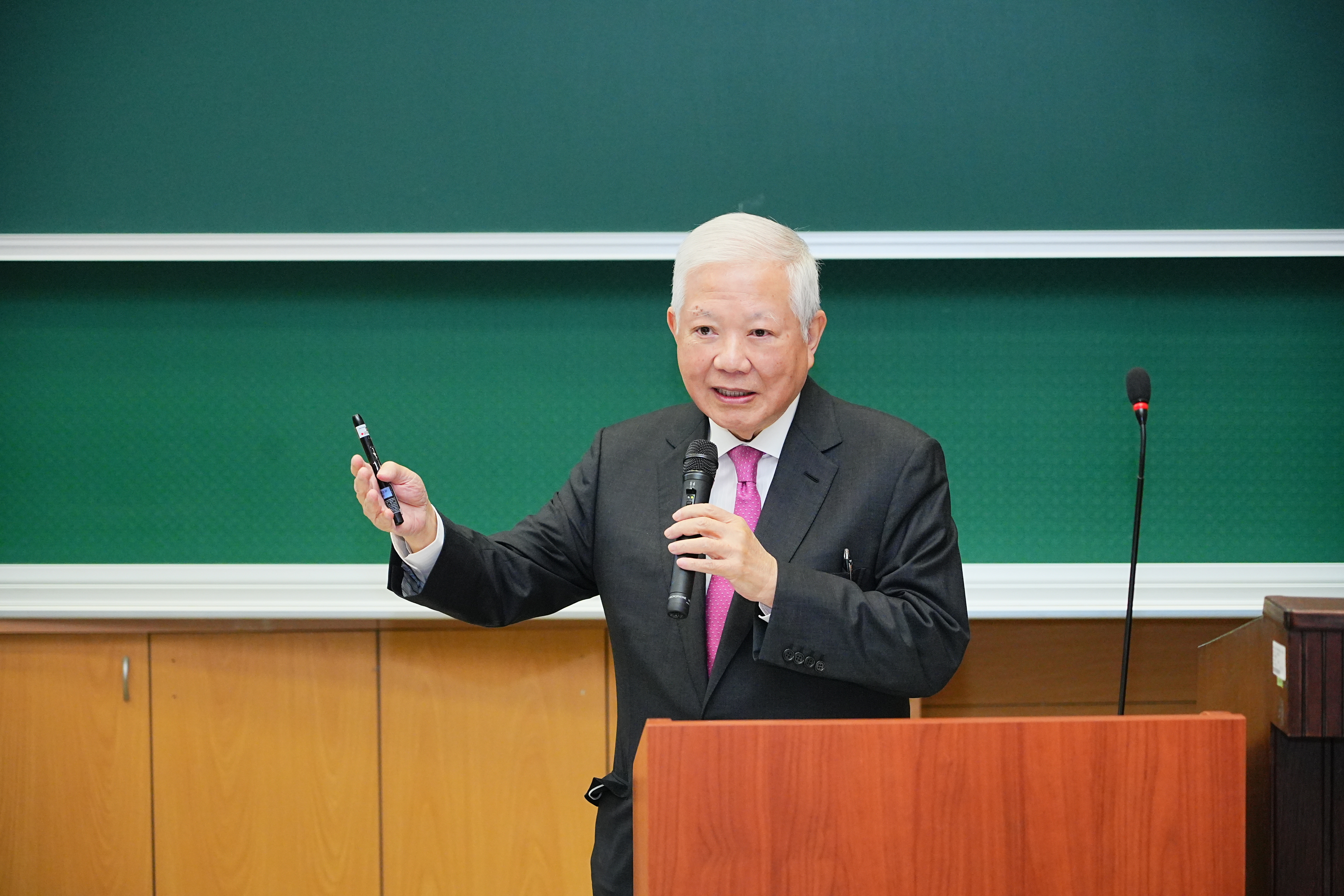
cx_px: 672
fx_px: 3920
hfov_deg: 19.5
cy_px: 448
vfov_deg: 13.0
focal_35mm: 105
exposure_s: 1/200
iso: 3200
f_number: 4.5
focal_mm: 105
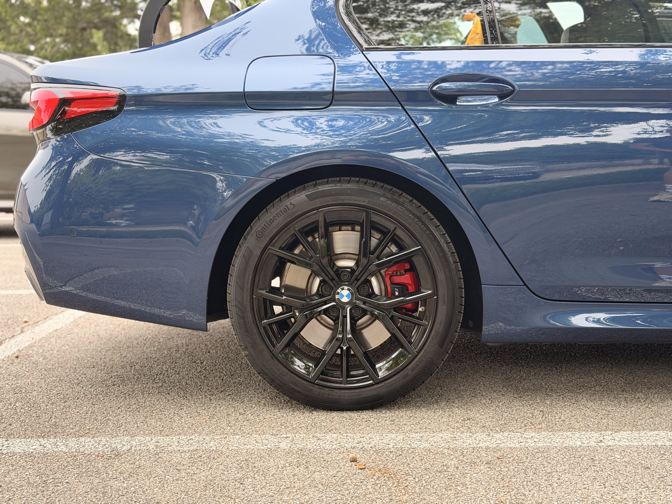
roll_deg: +2.4
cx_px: 336
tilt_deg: -4.9
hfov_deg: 39.7
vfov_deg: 30.3
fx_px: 932
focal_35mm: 48
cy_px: 252
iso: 80
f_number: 1.78
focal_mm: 6.76
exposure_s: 1/175
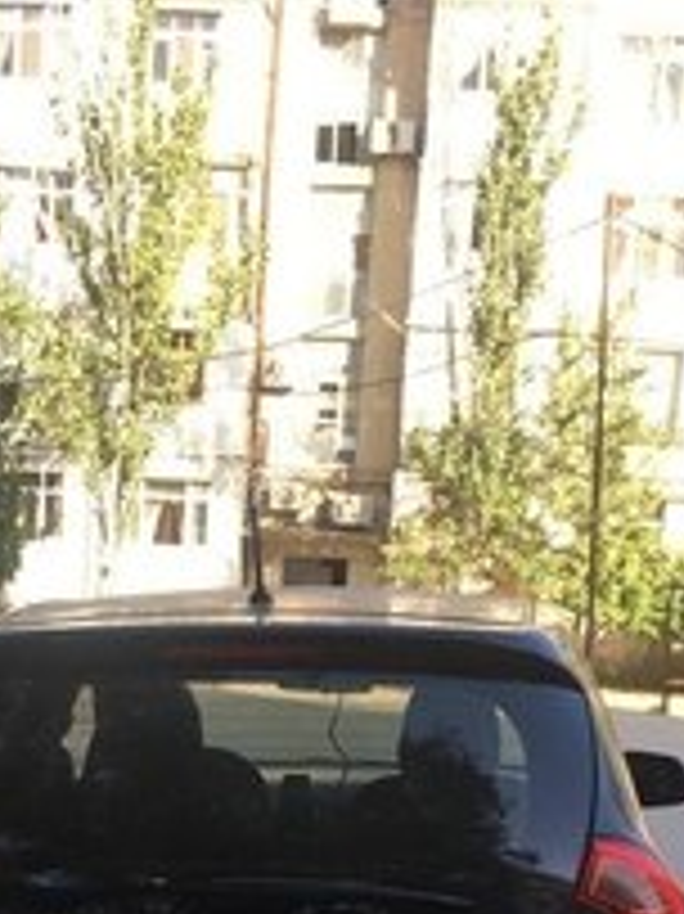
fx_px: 1873
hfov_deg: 20.6
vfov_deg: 24.7
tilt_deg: -15.3
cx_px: 184
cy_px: 1112
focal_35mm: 71
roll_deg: -1.8
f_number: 2.2
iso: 25
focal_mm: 4.15
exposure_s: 1/228
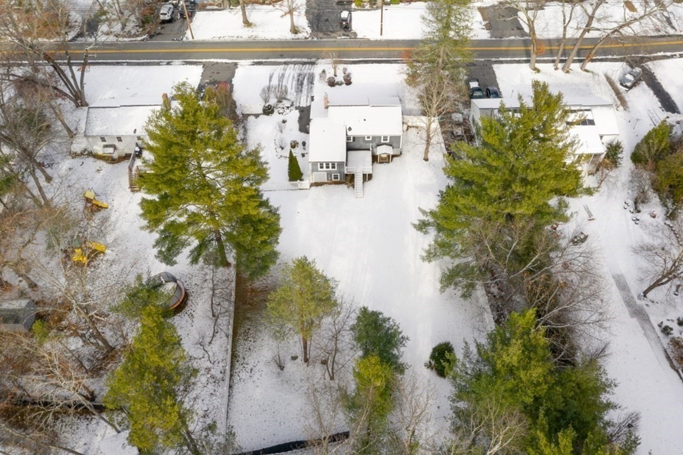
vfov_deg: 46.4
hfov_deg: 65.5
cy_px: 228
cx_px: 342
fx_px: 531
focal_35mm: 28
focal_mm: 10.26
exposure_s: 1/13
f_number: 11
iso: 100
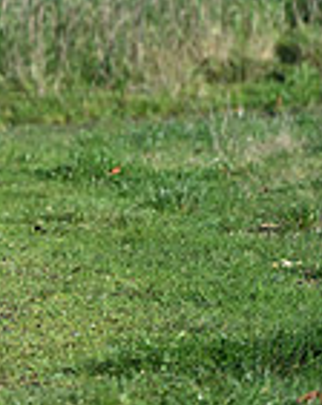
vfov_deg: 4.0
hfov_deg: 3.1
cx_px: -503
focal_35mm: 484
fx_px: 5791
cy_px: -136
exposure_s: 1/1250
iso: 250
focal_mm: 125
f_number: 4.5
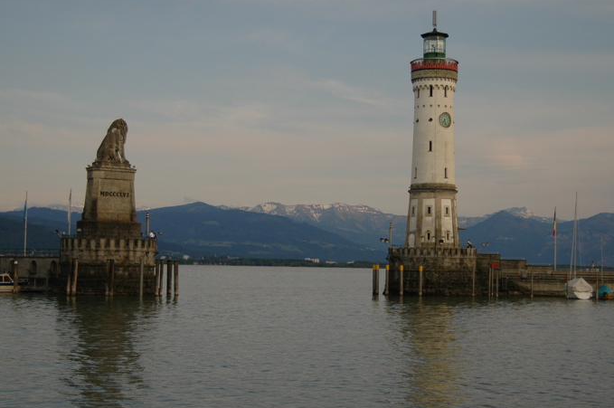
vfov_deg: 21.5
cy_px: 193
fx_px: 1073
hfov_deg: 31.9
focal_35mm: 63
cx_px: 338
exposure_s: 1/1000
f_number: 4.2
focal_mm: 38
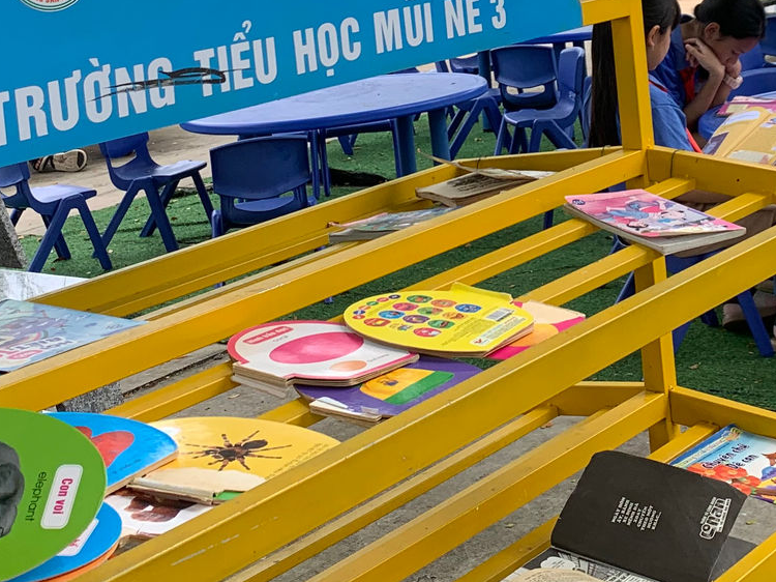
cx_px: 531
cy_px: -71
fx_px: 1591
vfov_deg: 19.7
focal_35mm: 71
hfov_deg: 27.2
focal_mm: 4.25
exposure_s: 1/749
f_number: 1.8
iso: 25
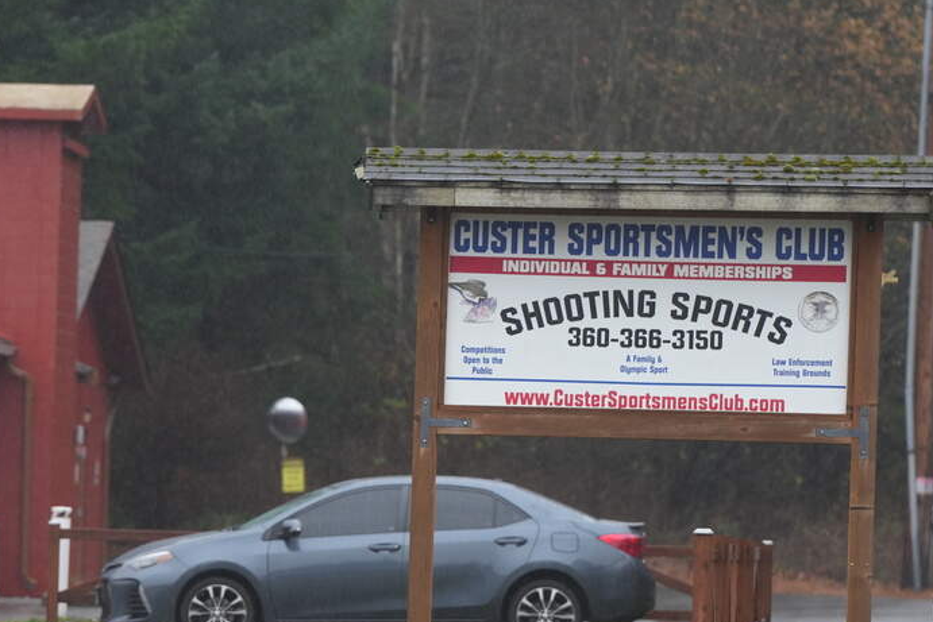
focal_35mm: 330
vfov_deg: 4.2
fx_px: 8554
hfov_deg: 6.2
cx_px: 300
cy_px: 443
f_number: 4
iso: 640
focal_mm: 200
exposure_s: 1/200
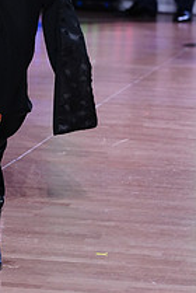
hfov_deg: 5.0
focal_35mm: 277
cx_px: -69
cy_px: -83
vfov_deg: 7.4
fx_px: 2255
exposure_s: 1/250
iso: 2500
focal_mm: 100
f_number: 5
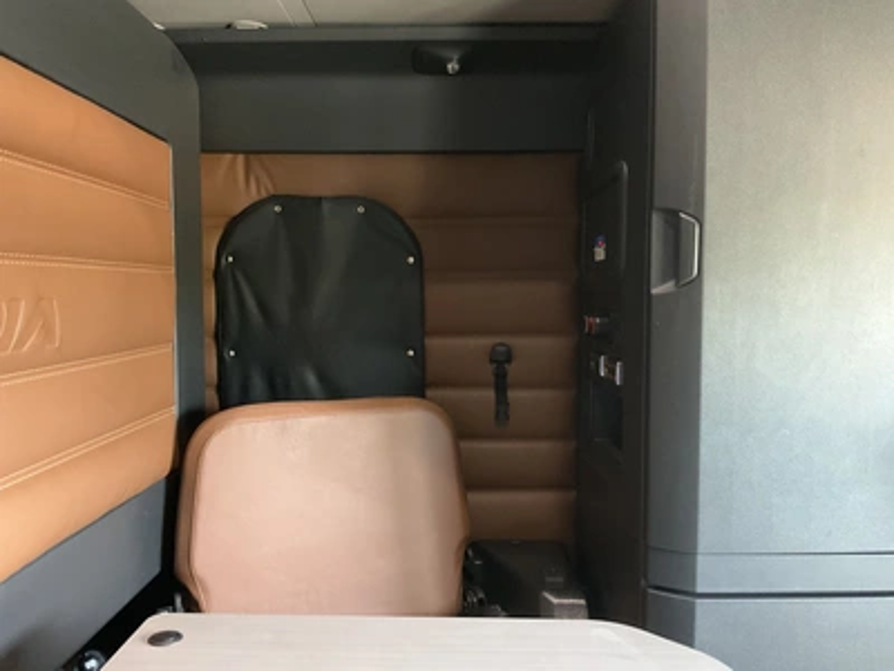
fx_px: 749
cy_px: 336
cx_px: 447
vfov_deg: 48.2
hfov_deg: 61.7
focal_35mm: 29
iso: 400
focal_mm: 3
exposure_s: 1/30
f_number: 1.8
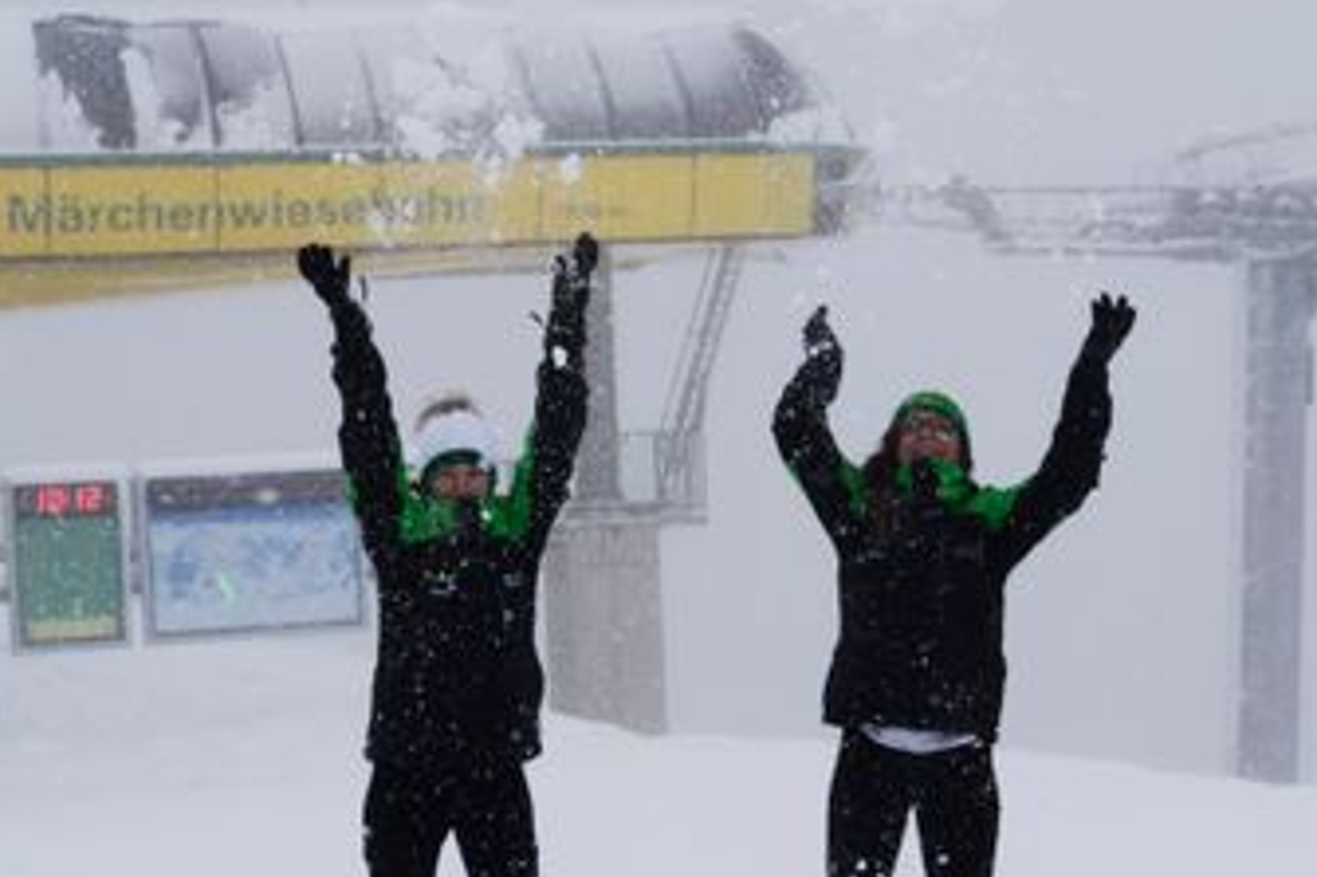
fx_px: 2852
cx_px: 660
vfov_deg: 17.5
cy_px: 446
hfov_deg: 26.0
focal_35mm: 78
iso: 100
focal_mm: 34
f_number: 5.6
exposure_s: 1/800
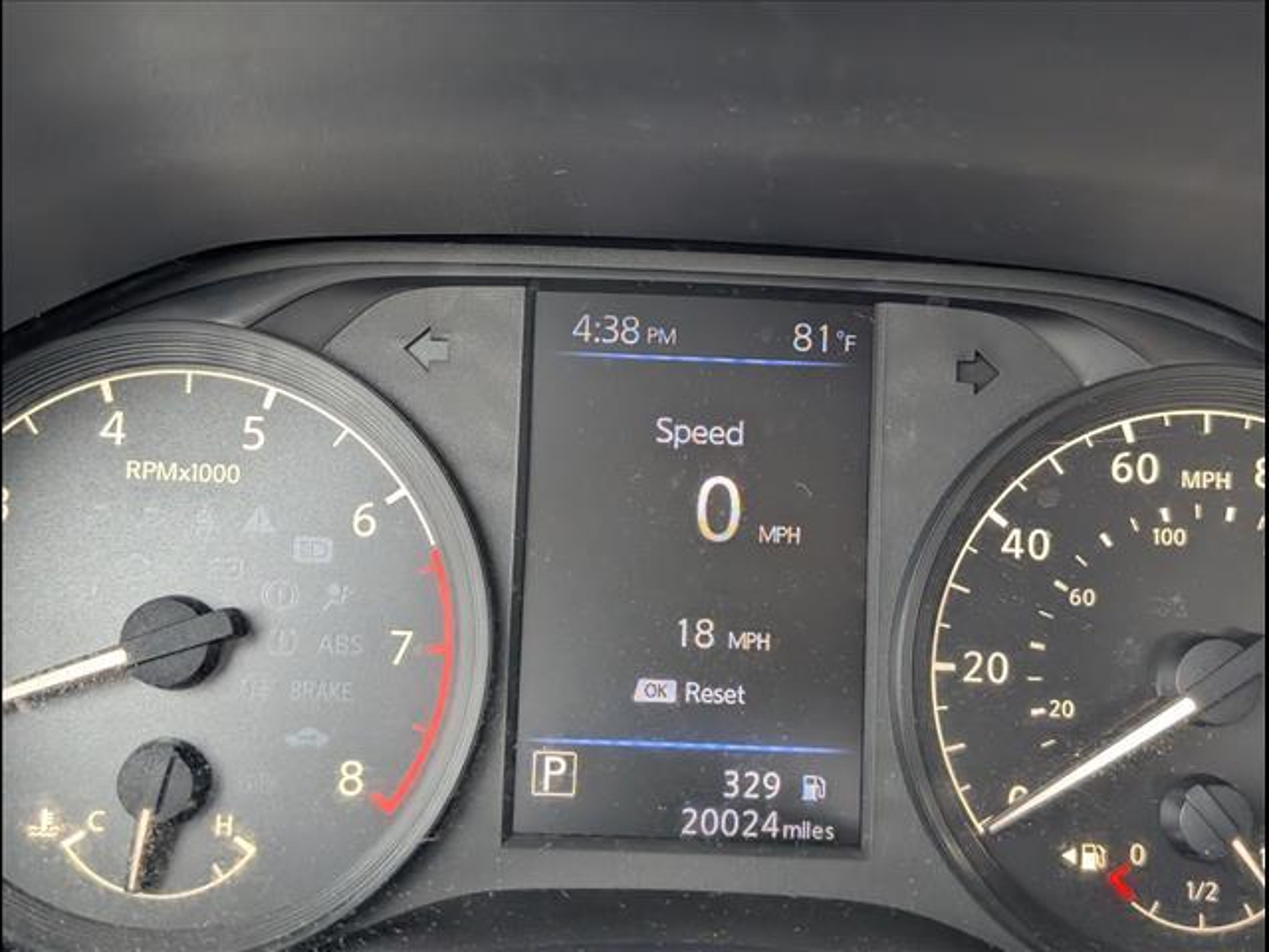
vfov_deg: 29.7
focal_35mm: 49
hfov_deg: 38.9
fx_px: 1796
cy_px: 476
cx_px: 634
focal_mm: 6.9
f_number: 1.68
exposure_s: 1/476
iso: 522
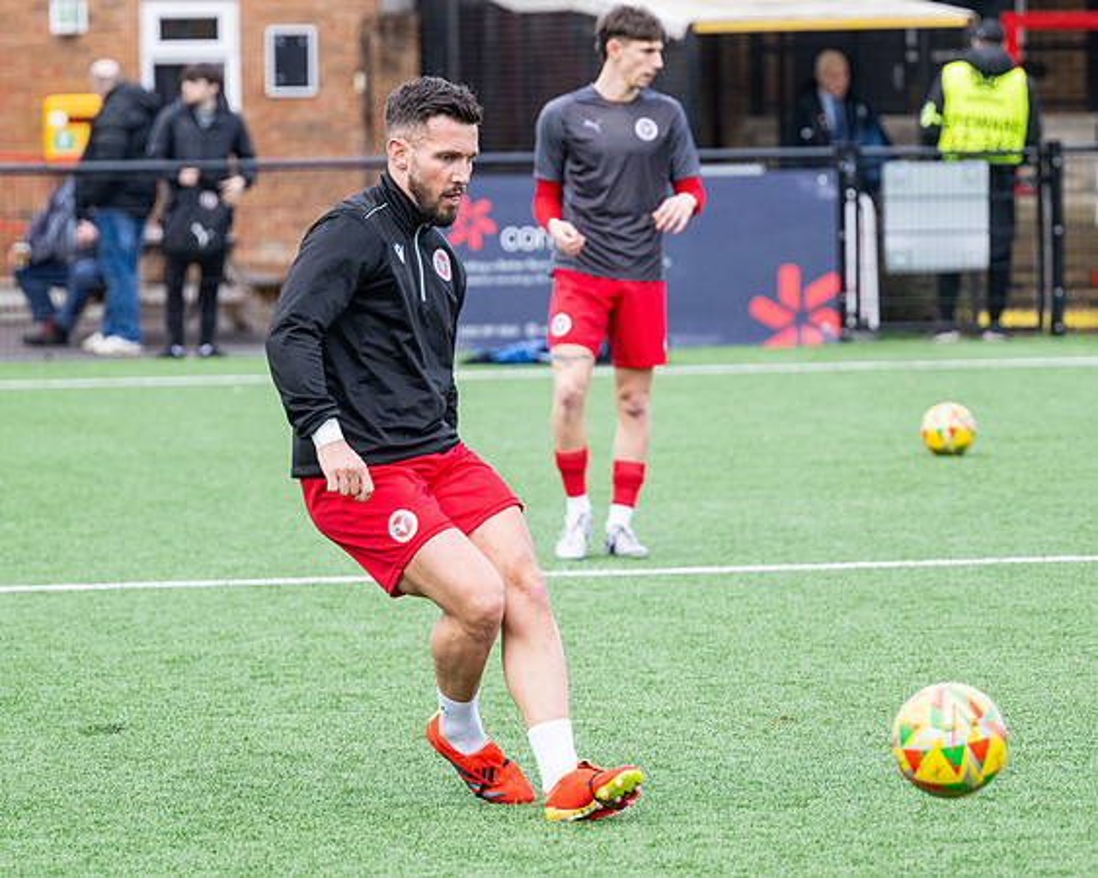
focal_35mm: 246
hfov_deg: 7.9
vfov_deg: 6.3
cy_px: 460
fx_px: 8001
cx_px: 547
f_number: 4
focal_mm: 165
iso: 800
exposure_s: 1/1250
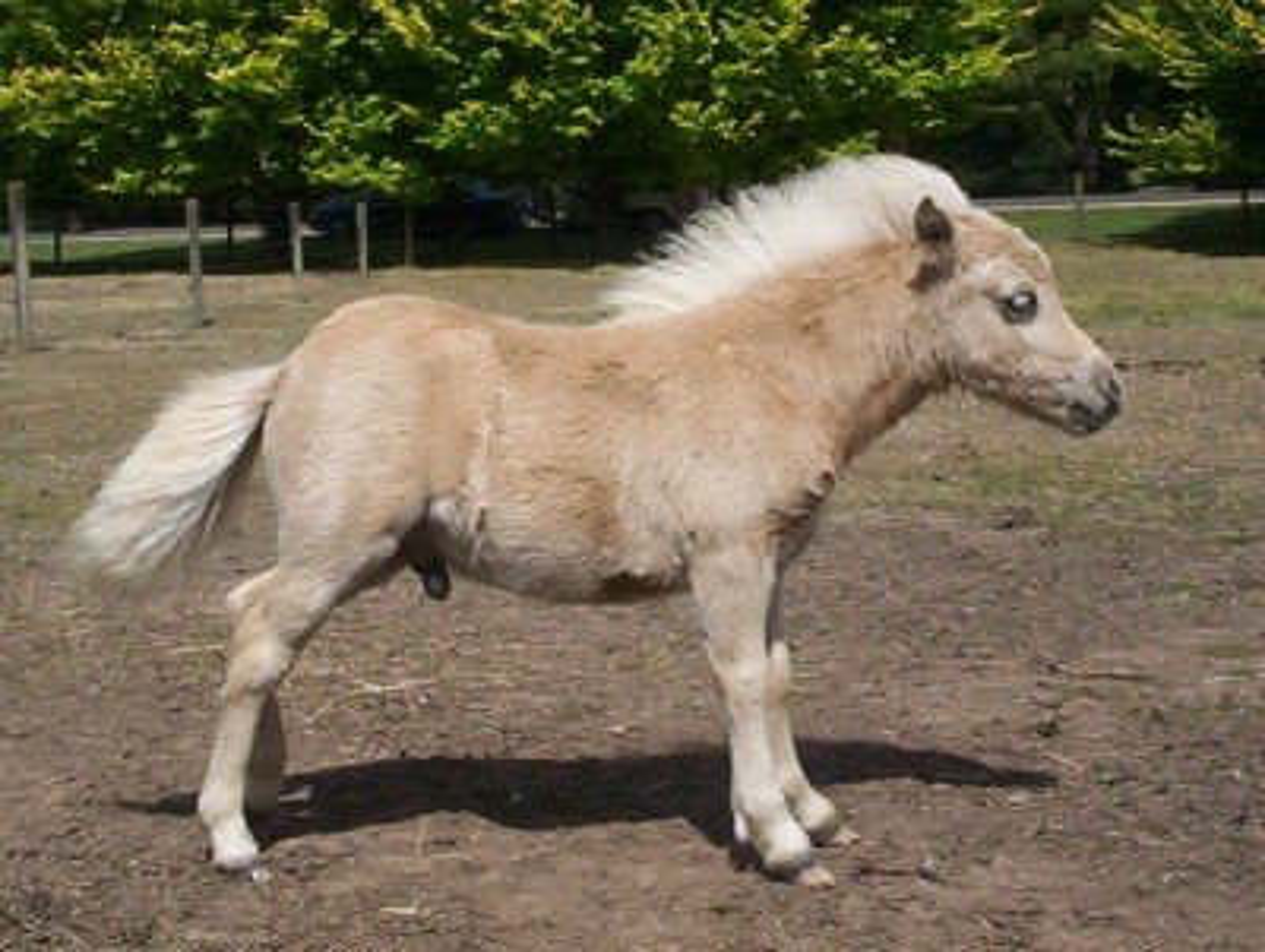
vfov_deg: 37.8
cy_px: 476
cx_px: 632
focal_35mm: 38
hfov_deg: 48.9
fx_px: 1390
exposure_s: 1/1433
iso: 100
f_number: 4.5
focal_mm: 4.99
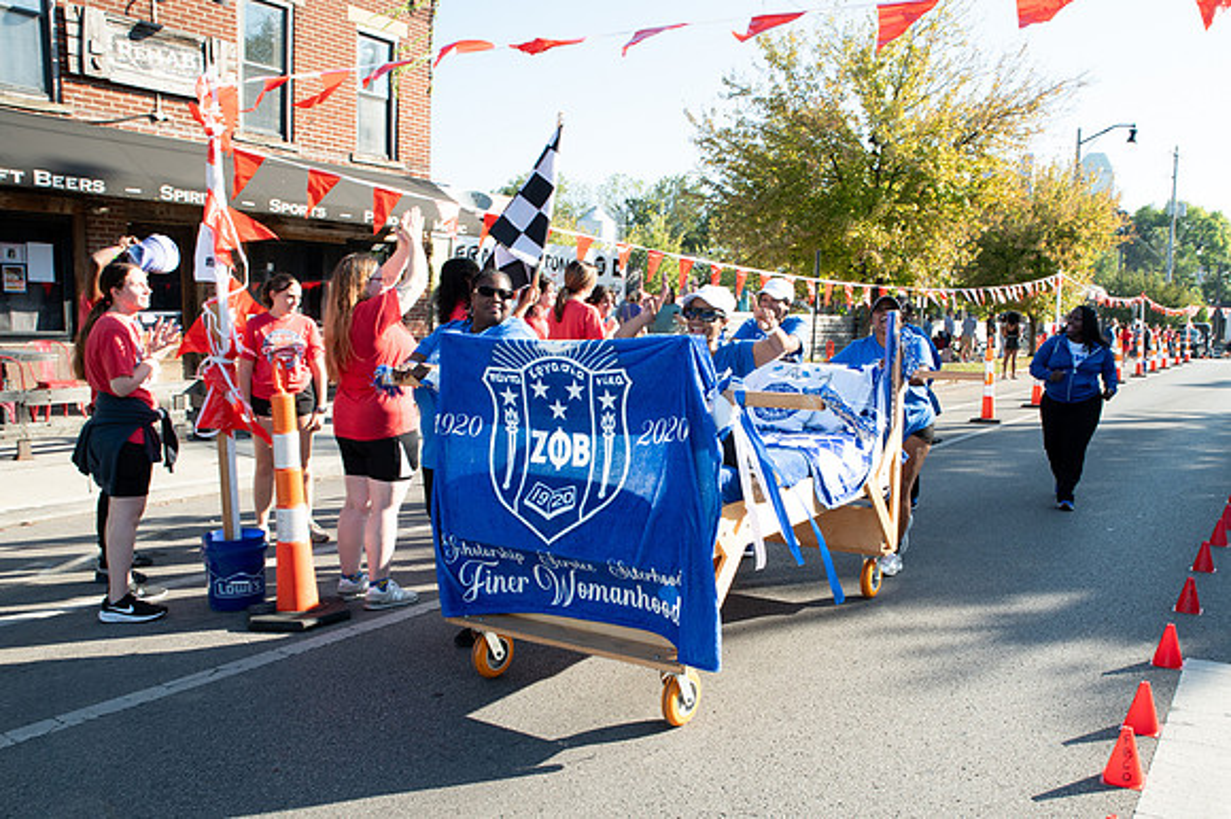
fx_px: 988
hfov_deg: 63.6
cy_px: 461
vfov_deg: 45.0
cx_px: 699
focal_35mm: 29
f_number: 11
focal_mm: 24
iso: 500
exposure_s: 1/200
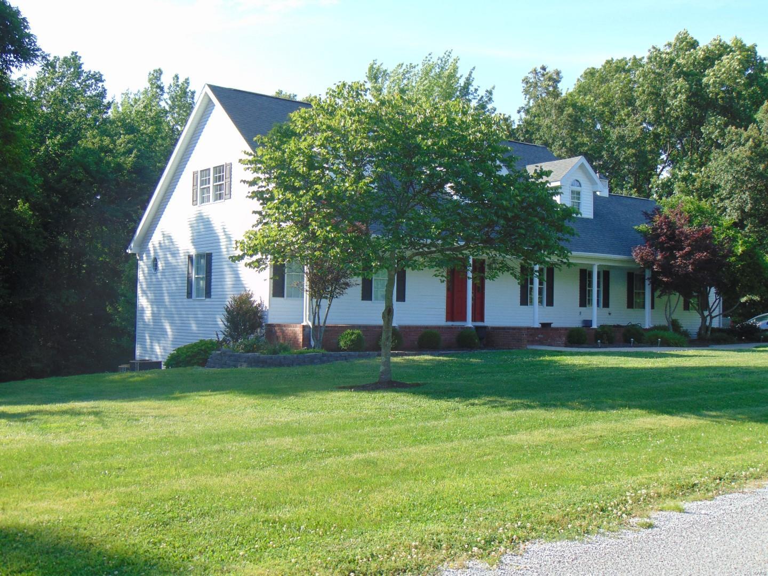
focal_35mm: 42
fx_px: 932
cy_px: 288
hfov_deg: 44.8
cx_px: 384
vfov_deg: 34.3
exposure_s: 1/400
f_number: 3.3
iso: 80
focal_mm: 7.6
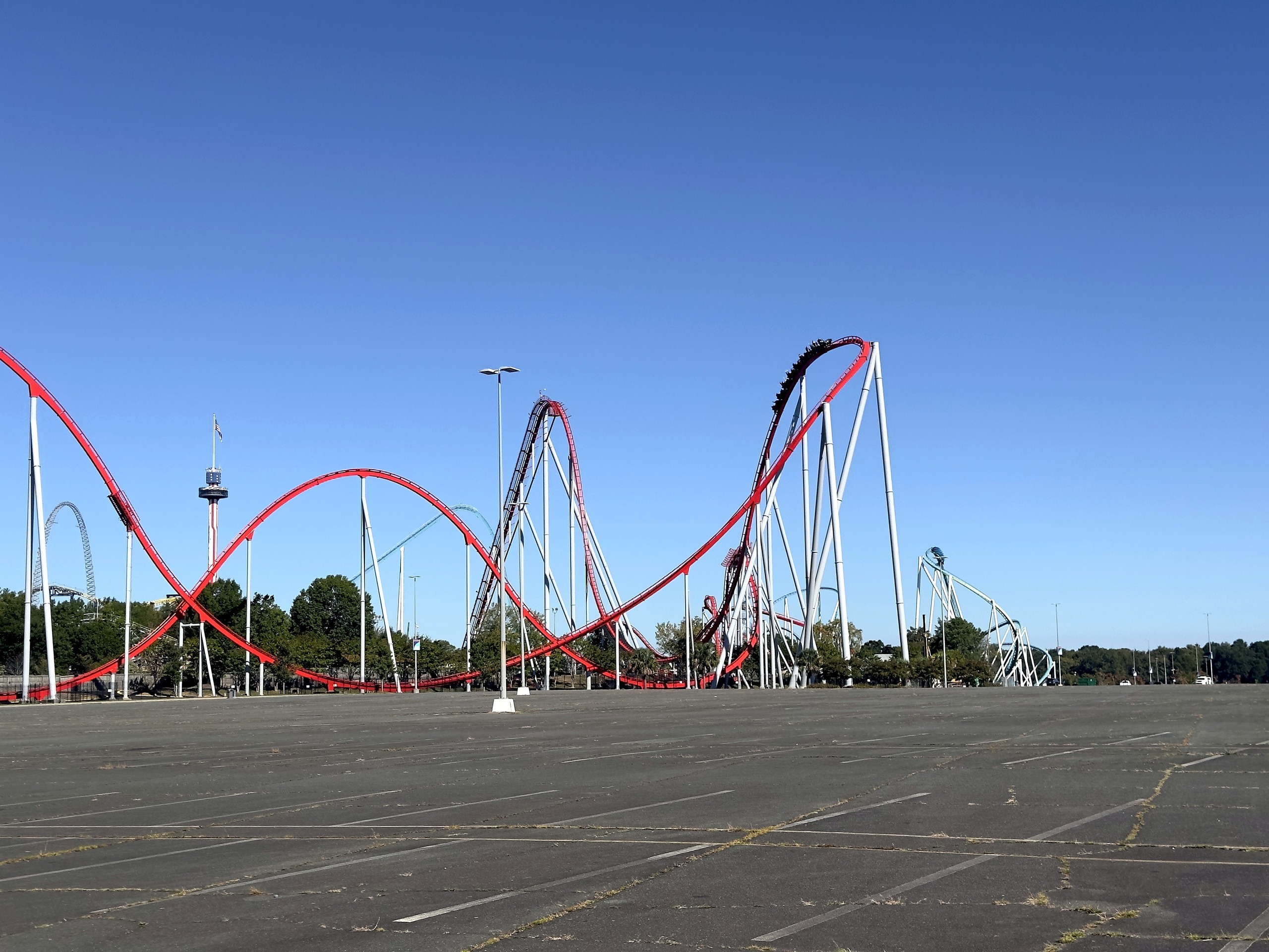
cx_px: 634
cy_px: 476
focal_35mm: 48
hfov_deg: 39.7
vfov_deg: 30.3
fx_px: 1760
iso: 64
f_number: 1.78
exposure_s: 1/5882
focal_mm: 6.86
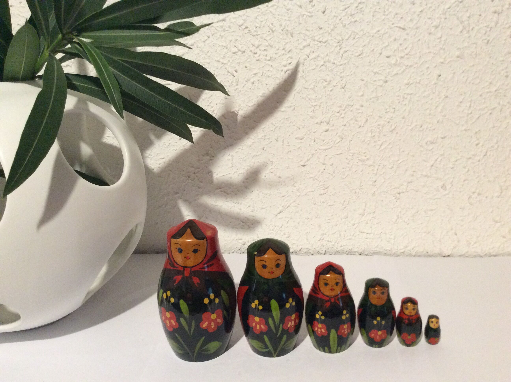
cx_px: 256
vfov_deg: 44.1
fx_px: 472
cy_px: 191
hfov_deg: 56.9
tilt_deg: -14.4
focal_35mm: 32
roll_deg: +4.5
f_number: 2.4
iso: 320
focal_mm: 3.3
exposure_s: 1/17
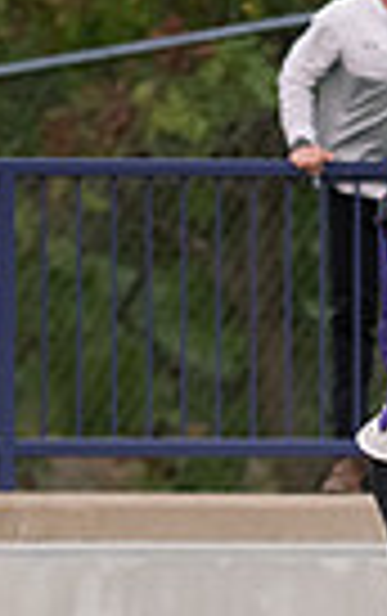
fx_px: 21751
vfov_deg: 1.6
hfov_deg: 1.0
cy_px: 596
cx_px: 414
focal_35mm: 1293
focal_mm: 300
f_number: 2.8
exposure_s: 1/800
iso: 2500
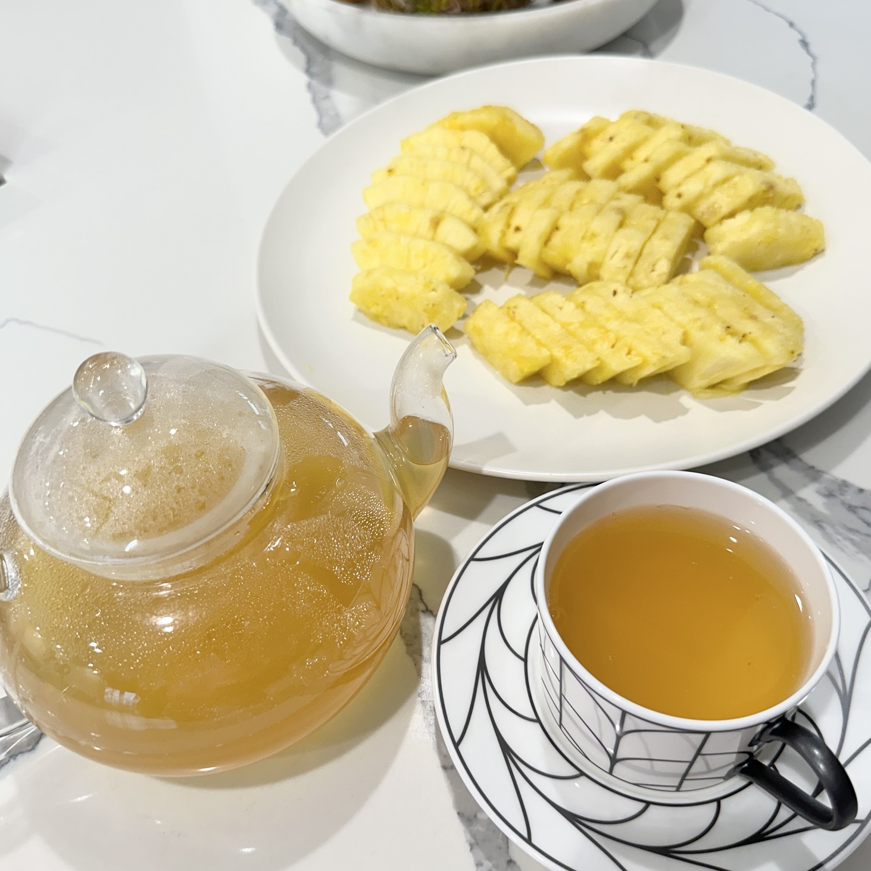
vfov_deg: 55.6
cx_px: 441
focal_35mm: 29
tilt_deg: -50.0
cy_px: 438
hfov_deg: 55.6
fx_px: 826
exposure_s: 1/120
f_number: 1.78
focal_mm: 6.86
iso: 100
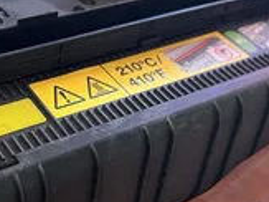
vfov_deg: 22.9
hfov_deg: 29.7
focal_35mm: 64
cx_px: 58
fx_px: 497
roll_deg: -8.0
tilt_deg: -39.9
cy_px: 111
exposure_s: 1/60
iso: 400
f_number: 1.5
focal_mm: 5.7
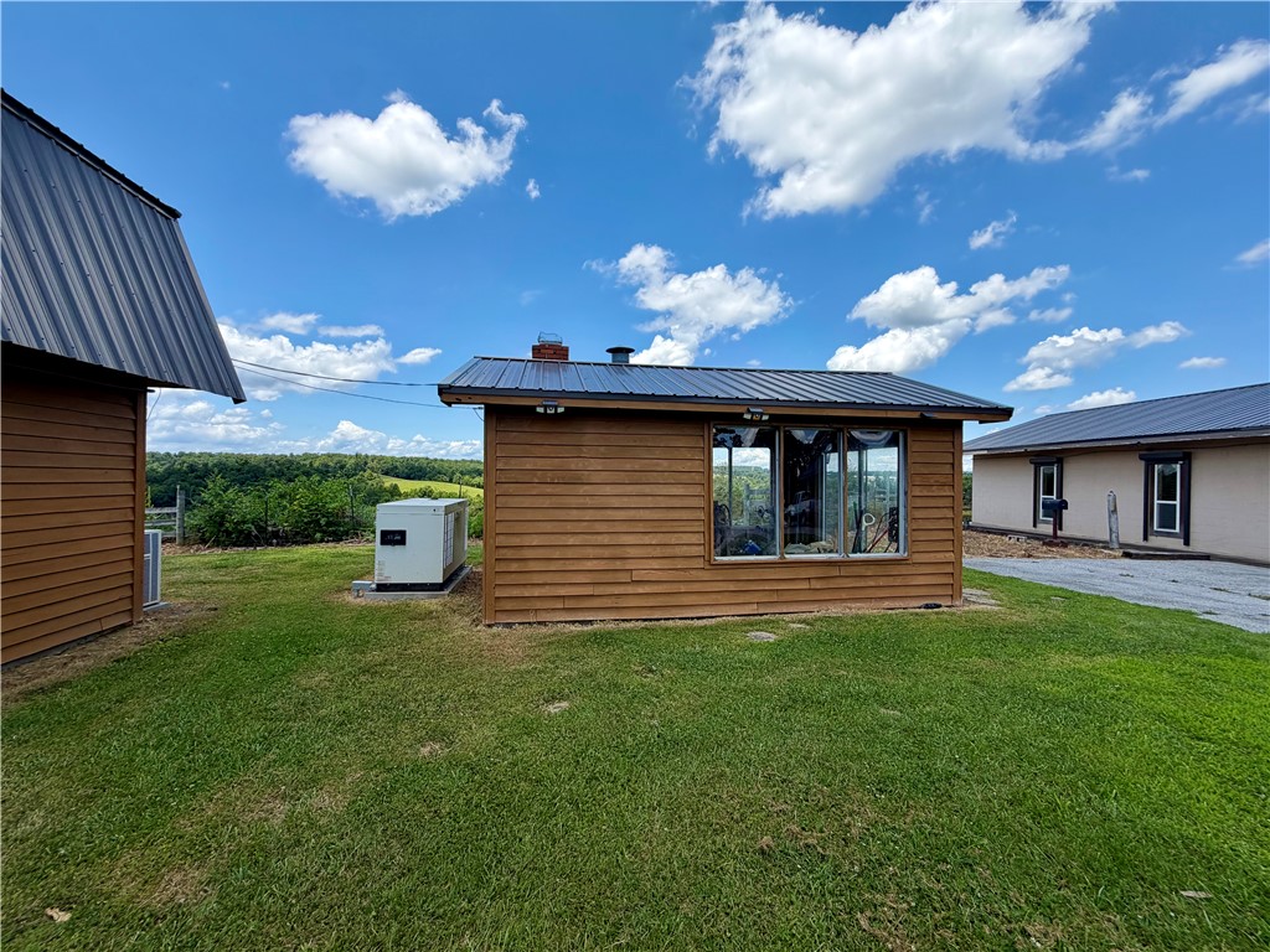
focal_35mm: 14
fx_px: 514
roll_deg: -2.5
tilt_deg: -1.0
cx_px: 635
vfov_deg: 85.7
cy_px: 476
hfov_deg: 102.1
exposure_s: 1/770
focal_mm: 2.22
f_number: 2.2
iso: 25
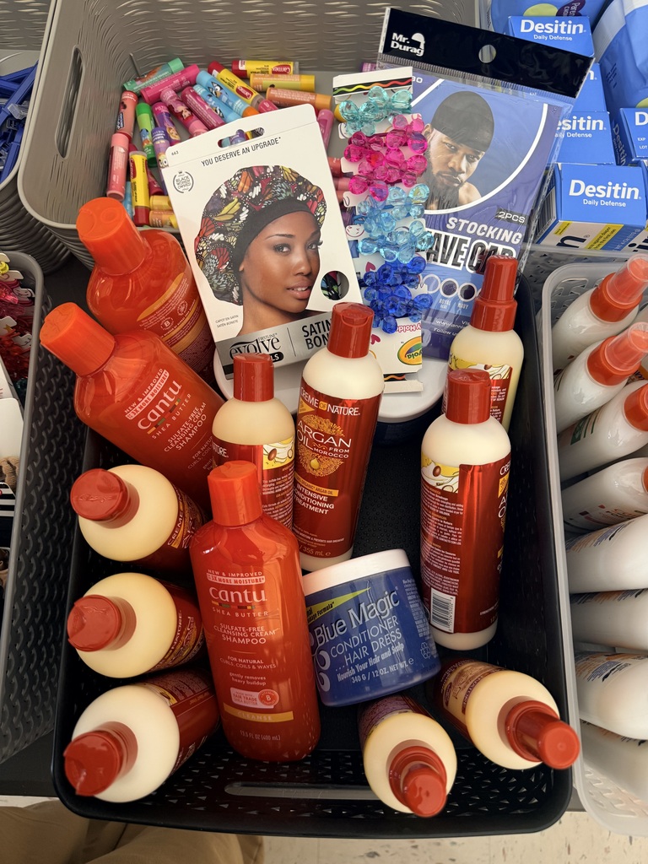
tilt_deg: -73.8
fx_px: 599
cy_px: 432
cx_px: 324
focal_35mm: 24
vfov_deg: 71.6
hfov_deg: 56.8
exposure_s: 1/60
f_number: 1.78
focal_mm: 6.76
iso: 125
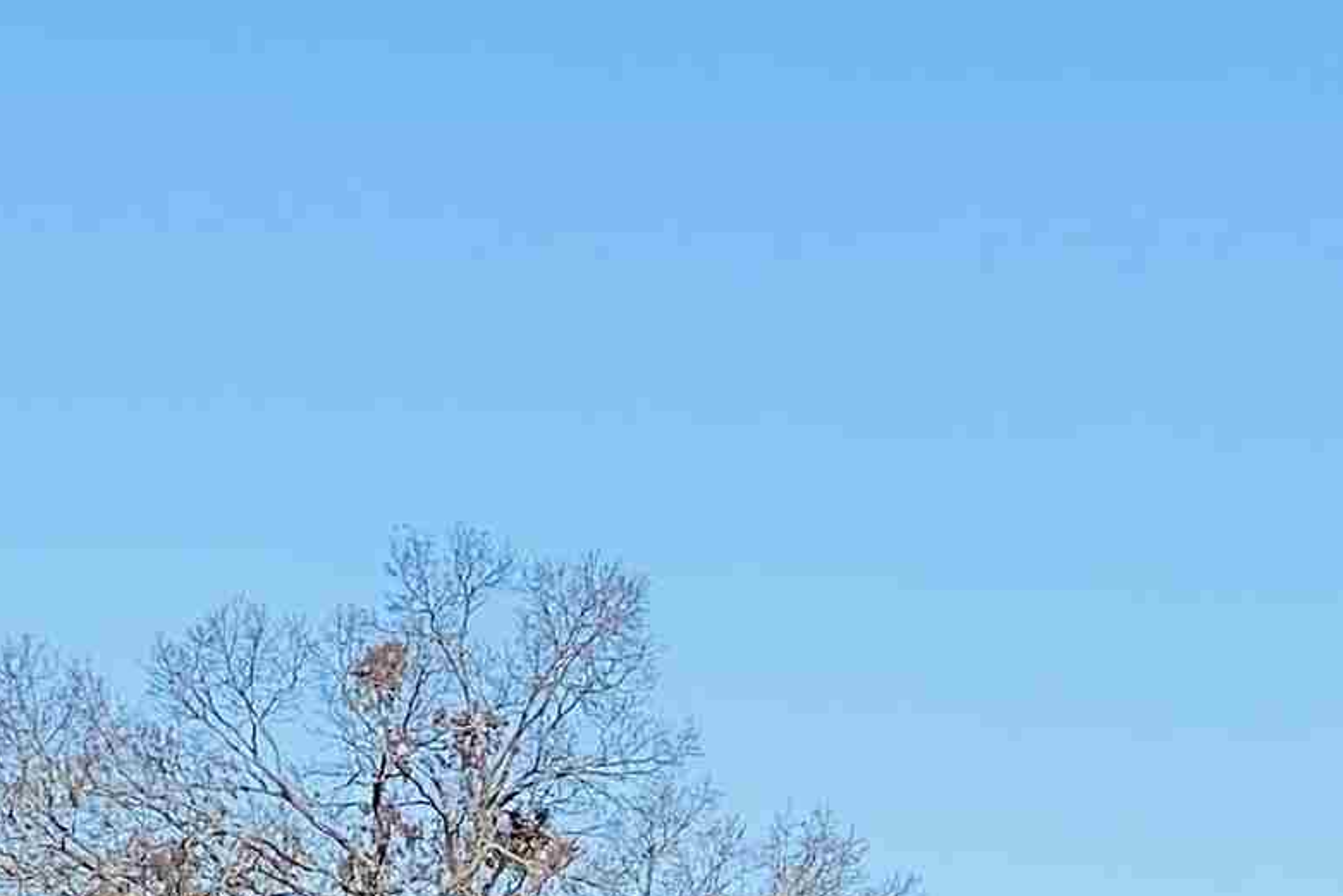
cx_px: 1090
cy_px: 1718
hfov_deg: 6.5
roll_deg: -0.2
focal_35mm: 315
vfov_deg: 4.3
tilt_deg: +0.4
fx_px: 11753
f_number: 2.8
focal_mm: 9
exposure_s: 1/919
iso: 32
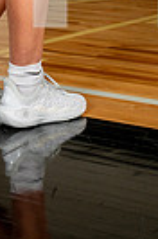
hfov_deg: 8.7
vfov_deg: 12.4
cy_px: -153
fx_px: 1032
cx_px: 16
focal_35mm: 156
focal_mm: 46
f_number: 8
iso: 250
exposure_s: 1/500
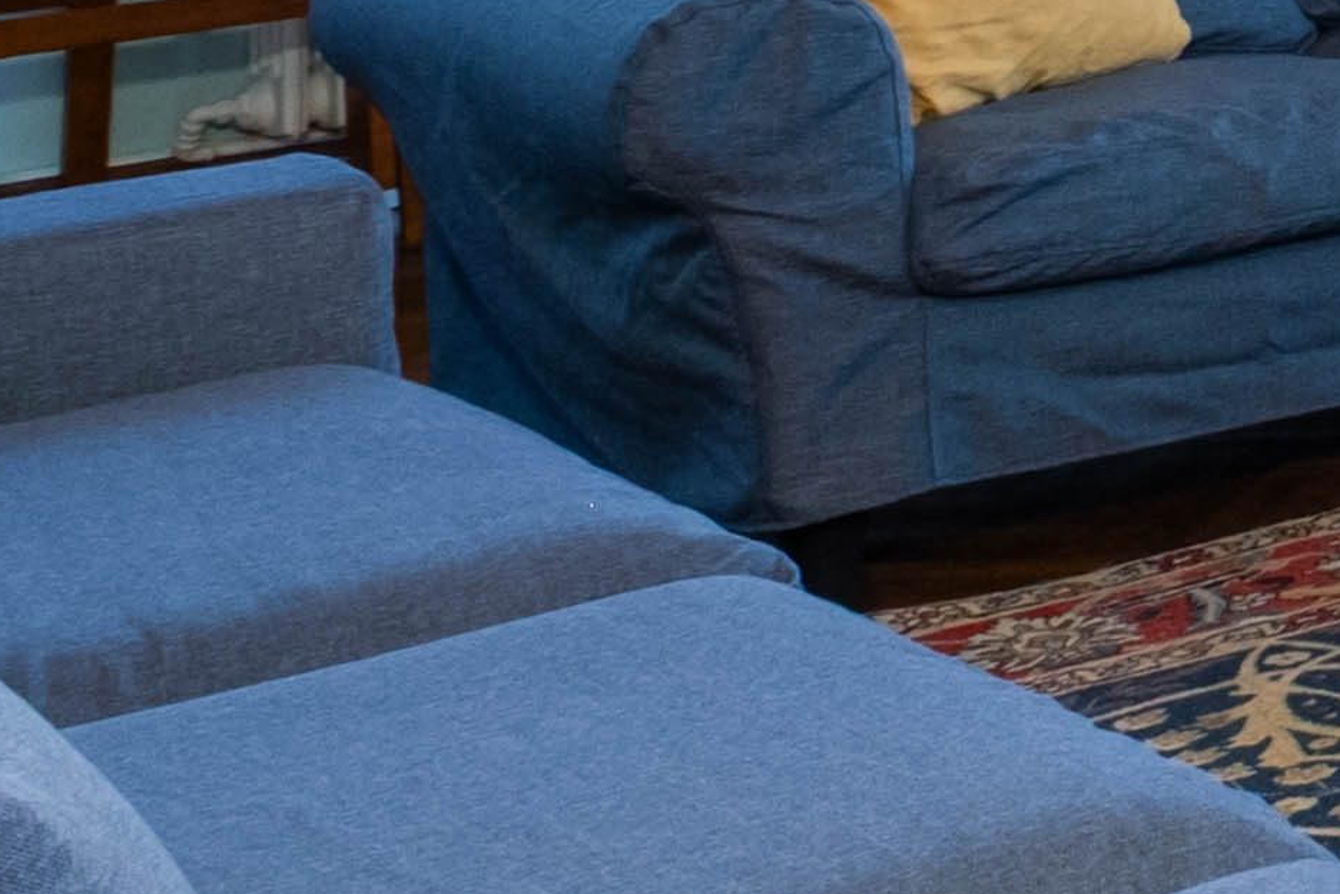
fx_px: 3722
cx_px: 3533
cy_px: -897
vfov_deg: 12.1
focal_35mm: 100
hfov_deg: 13.0
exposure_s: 1/160
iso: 400
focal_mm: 10
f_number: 7.1
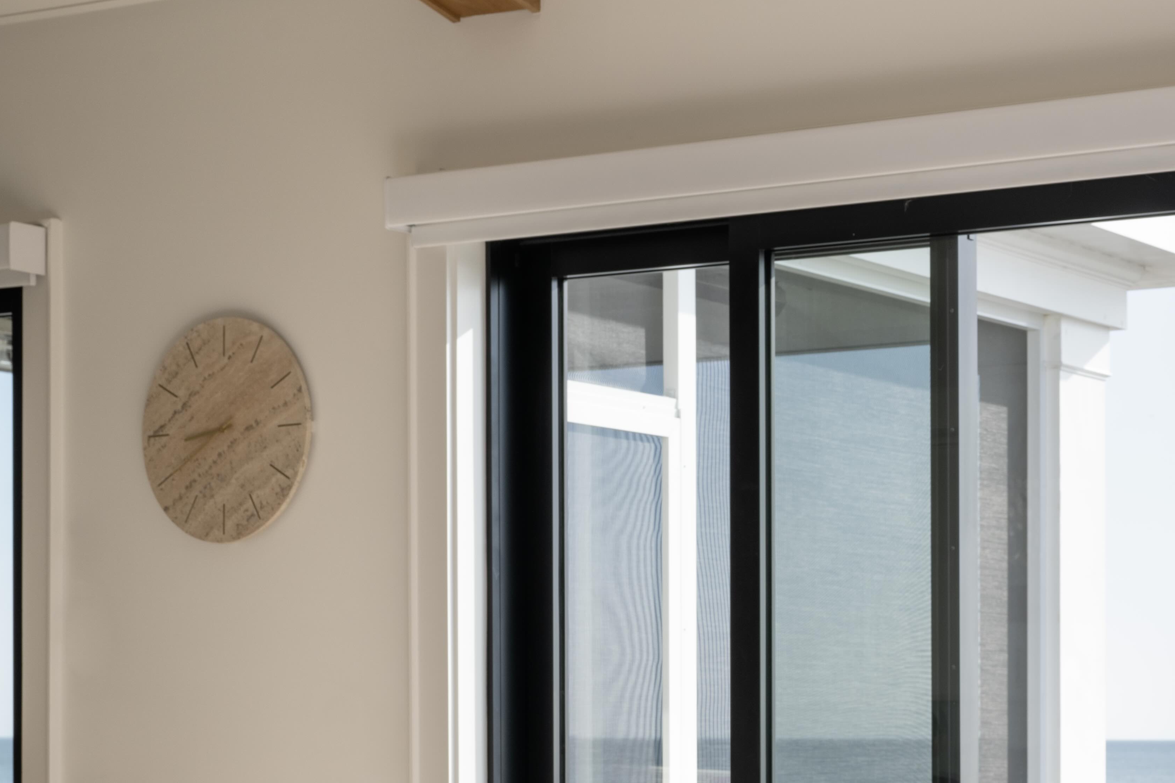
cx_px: 1046
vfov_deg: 15.1
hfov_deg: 22.4
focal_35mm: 89
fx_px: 2904
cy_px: 769
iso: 40
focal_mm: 36
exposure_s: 1/40
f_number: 9
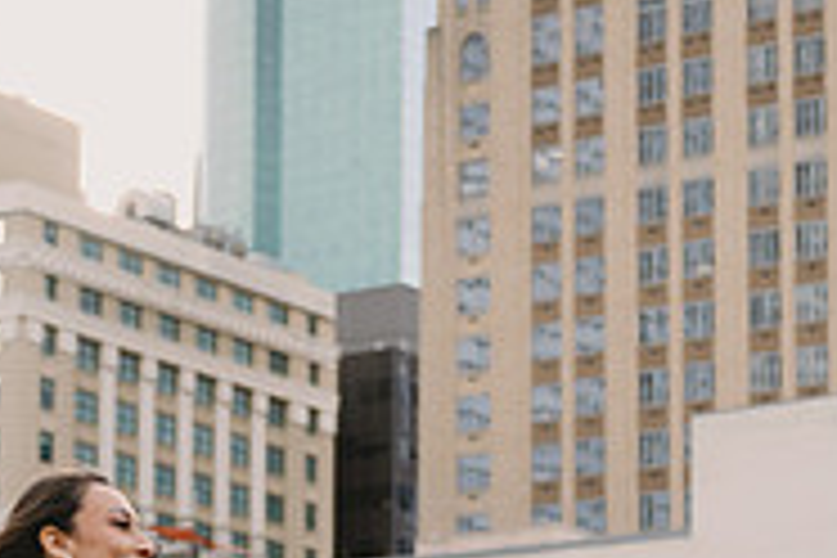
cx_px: 789
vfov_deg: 10.0
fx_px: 3115
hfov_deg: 15.1
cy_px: 754
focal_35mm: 134
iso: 200
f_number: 2.8
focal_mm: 39
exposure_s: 1/400
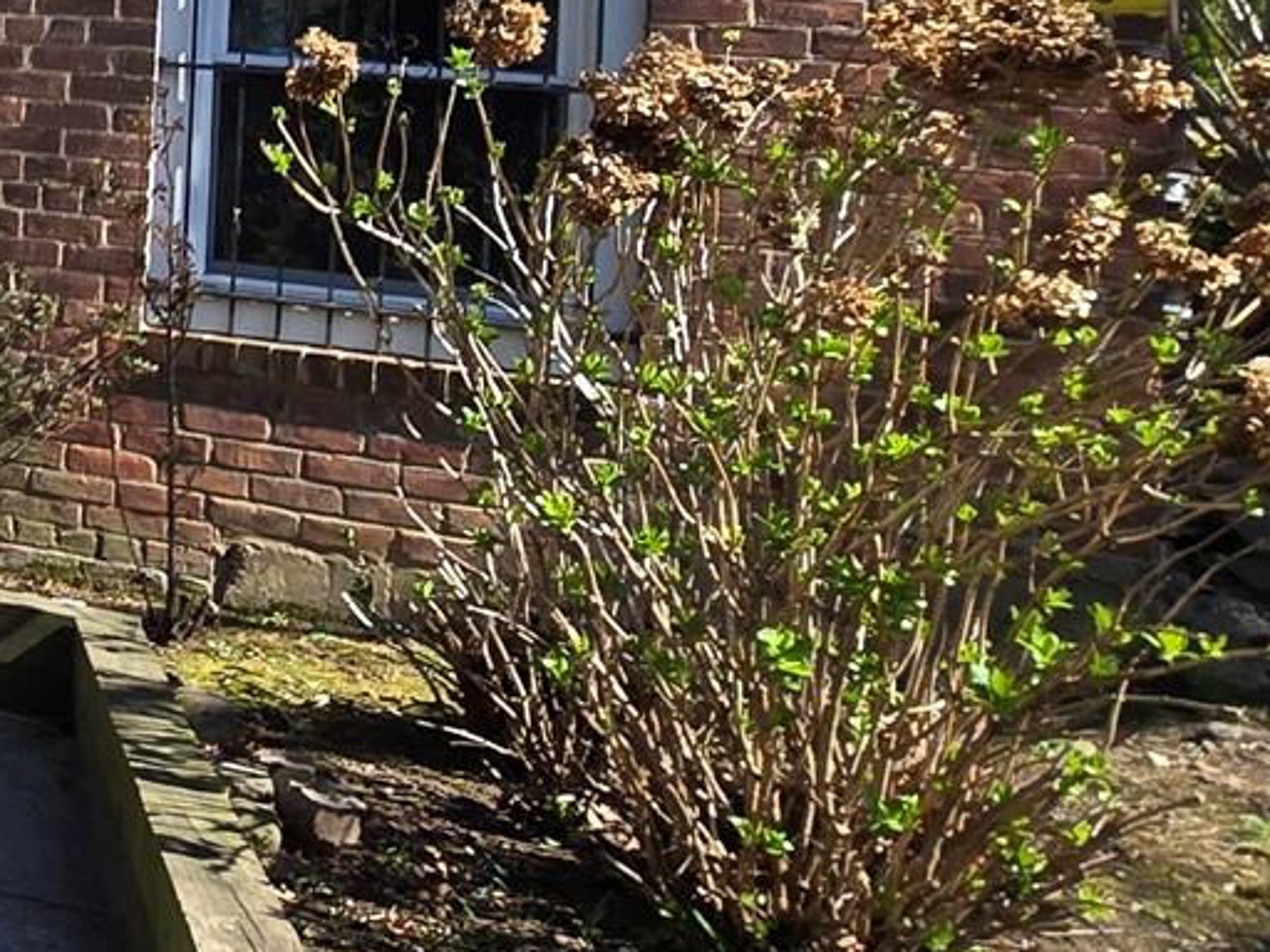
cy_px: -52
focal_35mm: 52
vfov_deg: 26.2
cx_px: -886
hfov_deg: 23.6
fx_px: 1908
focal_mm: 2.2
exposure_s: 1/1142
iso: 50
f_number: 2.2
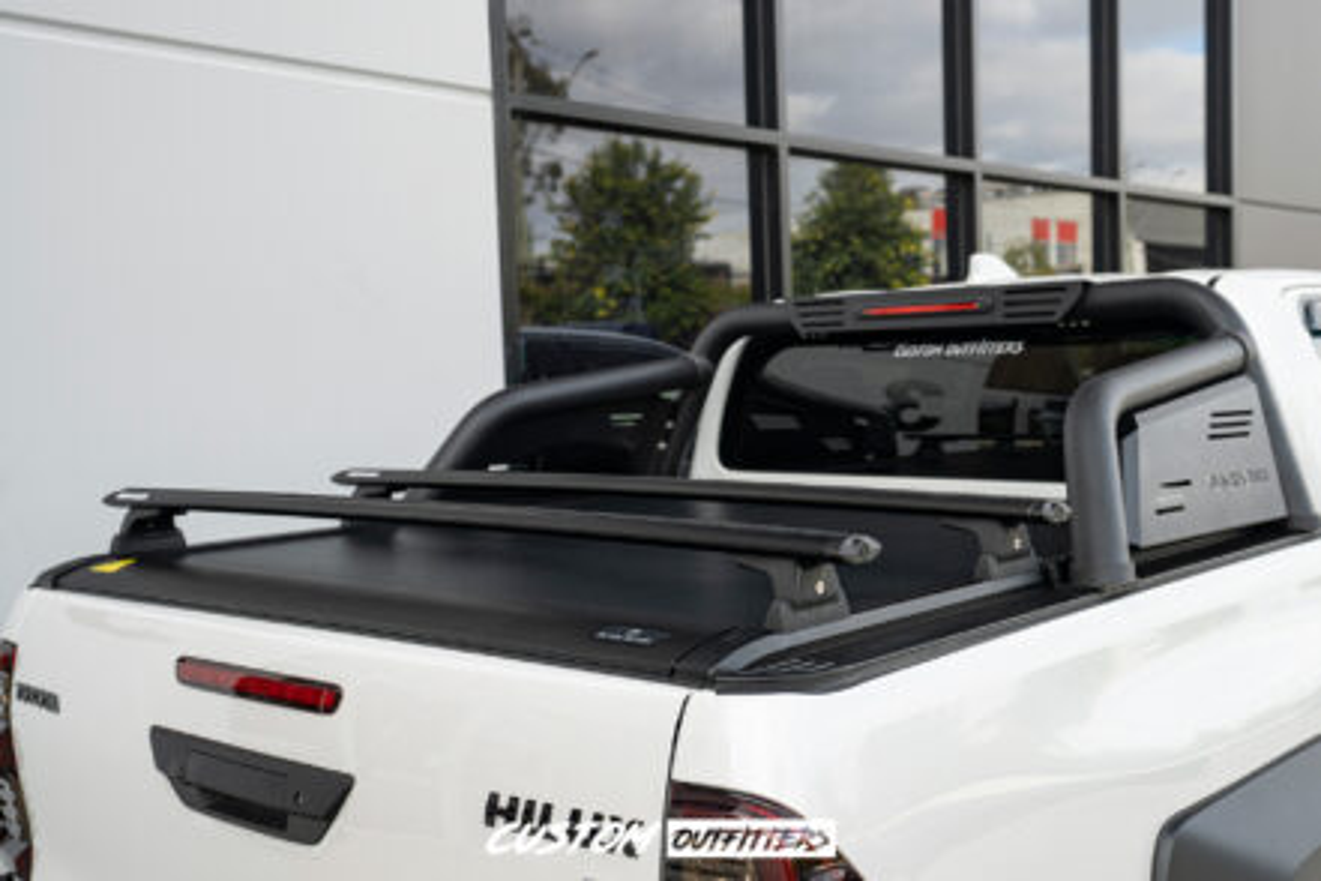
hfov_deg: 54.4
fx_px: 1284
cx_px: 660
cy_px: 440
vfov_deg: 37.9
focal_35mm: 35
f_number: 4
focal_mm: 35
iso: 200
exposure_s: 1/160
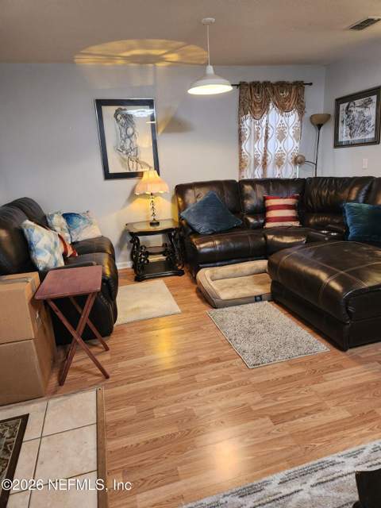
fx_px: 338
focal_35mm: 23
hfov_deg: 58.9
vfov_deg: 73.9
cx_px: 190
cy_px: 254
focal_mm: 5.4
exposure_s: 1/60
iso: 640
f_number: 1.8
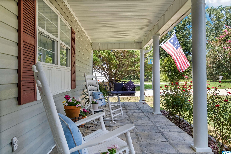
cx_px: 116
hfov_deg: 63.7
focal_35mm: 29
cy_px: 77
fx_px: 186
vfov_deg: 45.0
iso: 640
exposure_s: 1/55
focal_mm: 19.1
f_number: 7.1
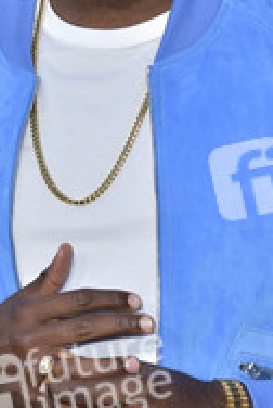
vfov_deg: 7.9
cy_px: 61
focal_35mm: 259
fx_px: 2935
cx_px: 125
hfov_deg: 5.3
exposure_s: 1/250
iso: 320
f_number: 6.3
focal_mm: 122
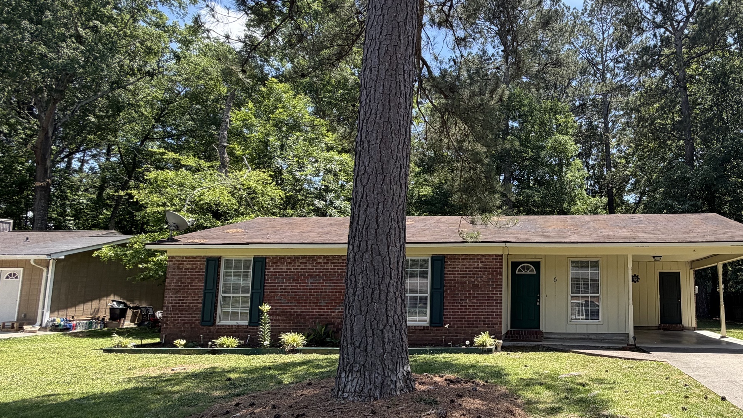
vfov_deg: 47.5
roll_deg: -0.1
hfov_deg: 72.6
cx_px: 527
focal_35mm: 24
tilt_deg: +7.6
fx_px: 473
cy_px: 247
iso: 40
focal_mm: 2.22
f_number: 2.2
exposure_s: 1/518
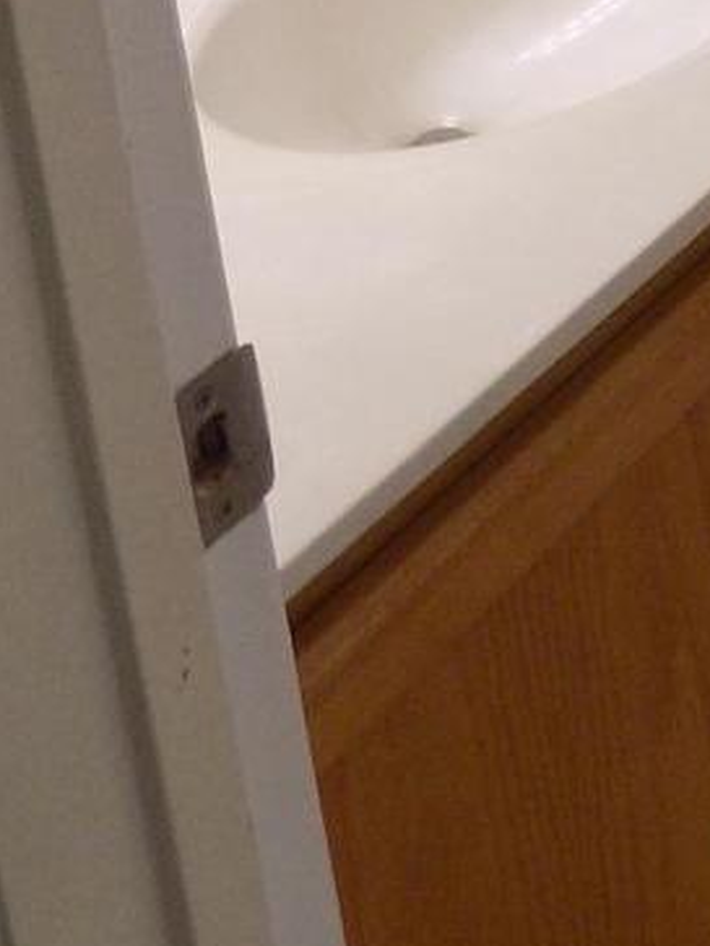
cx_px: 1447
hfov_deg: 13.1
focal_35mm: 97
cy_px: -429
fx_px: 2653
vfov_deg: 18.2
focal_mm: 4
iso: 125
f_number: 3.1
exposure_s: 1/30
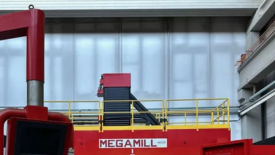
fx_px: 336
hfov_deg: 44.4
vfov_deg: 24.2
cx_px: 113
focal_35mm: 46
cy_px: 173
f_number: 1.78
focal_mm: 6.86
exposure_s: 1/60
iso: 250
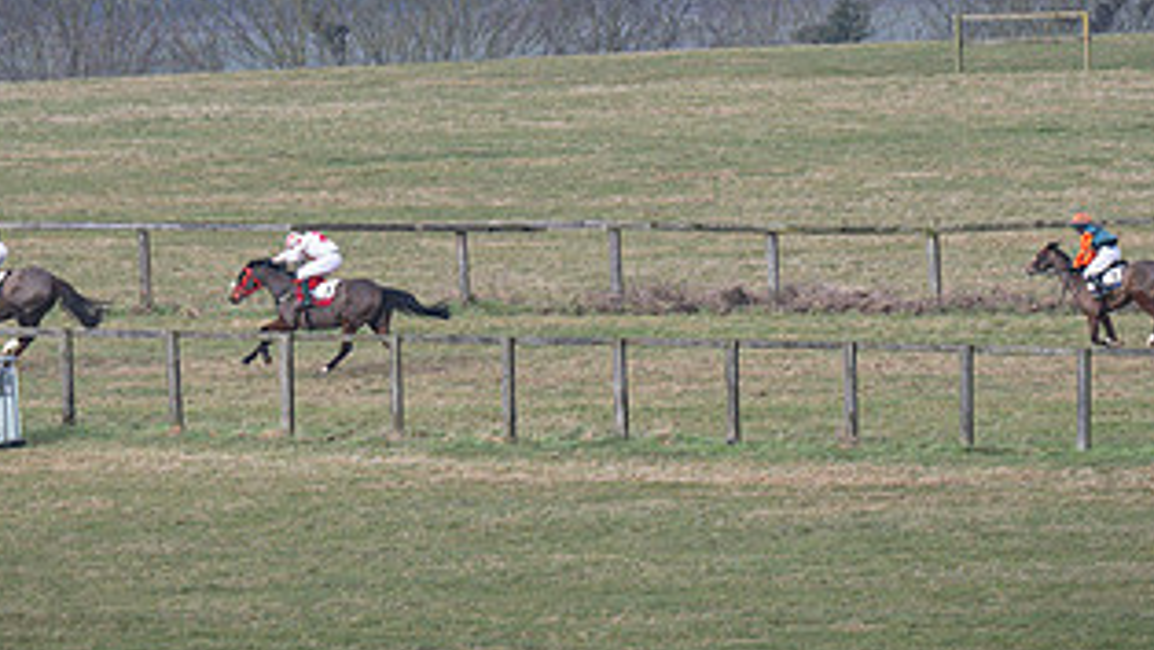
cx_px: 401
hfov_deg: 2.7
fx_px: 24798
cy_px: 470
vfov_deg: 1.5
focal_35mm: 810
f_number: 5
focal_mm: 200
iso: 400
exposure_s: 1/1000
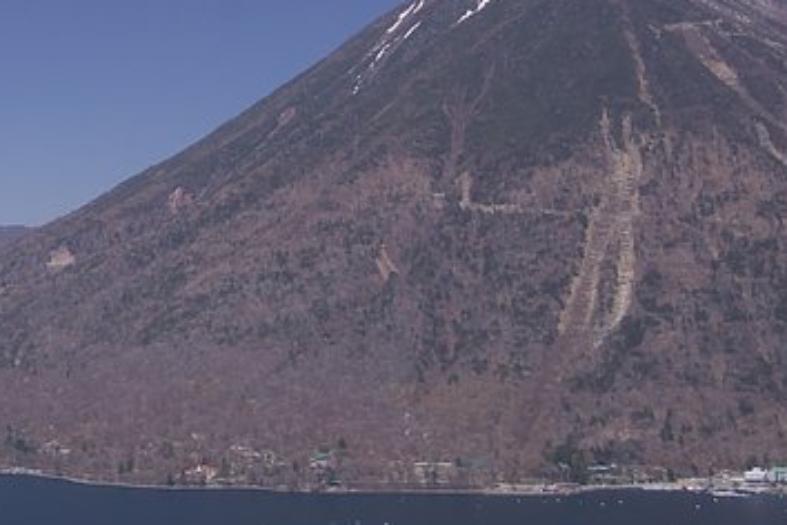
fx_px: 1802
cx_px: -82
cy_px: 145
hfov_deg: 23.1
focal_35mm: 82
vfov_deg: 16.5
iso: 200
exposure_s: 1/250
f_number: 6.7
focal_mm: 19
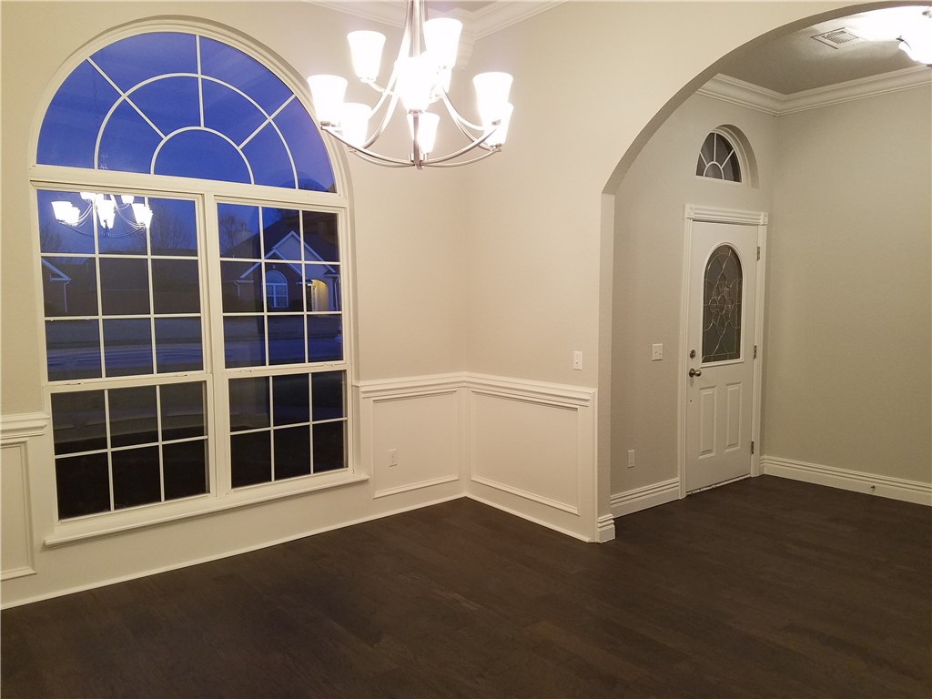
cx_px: 466
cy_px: 350
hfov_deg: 67.3
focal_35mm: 26
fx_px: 700
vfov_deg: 53.1
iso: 160
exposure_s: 1/24
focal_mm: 4.2
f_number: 1.7
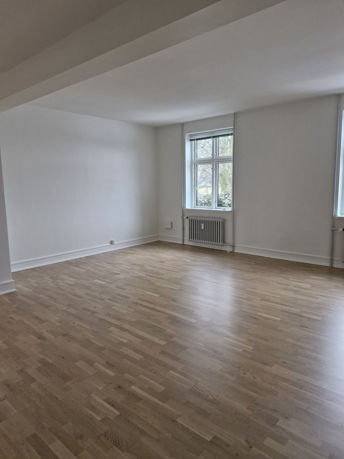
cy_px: 230
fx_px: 305
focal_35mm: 23
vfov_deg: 73.9
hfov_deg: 58.9
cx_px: 172
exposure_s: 1/100
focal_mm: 5.54
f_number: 1.8
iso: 640
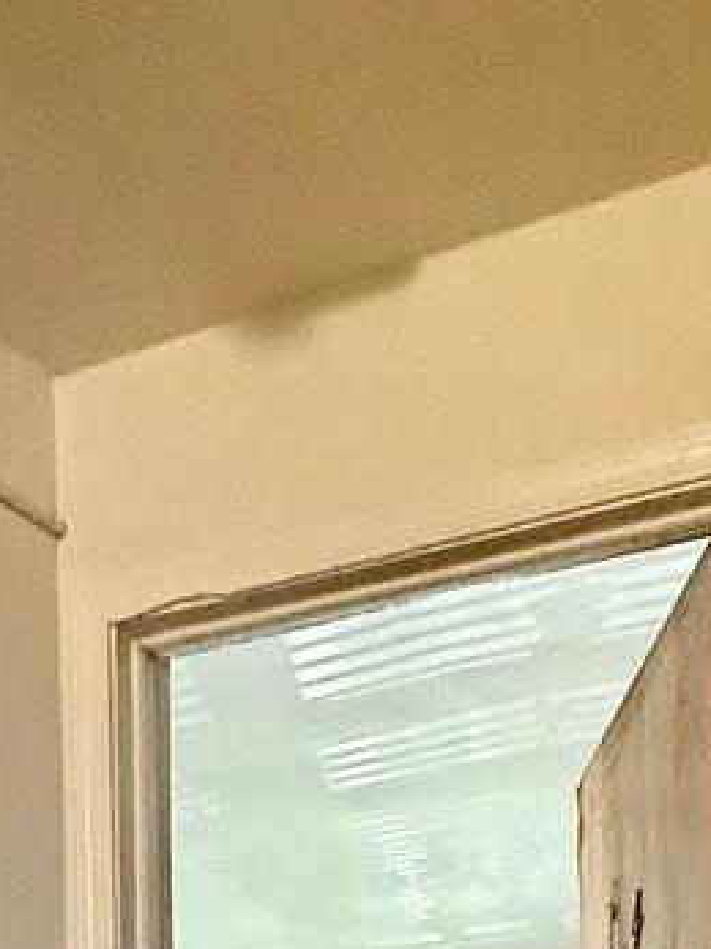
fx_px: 1699
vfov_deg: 24.4
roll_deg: +0.3
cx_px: 558
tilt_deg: -0.6
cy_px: 1422
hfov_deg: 23.3
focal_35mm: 62
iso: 640
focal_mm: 2.22
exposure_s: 1/60
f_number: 2.2
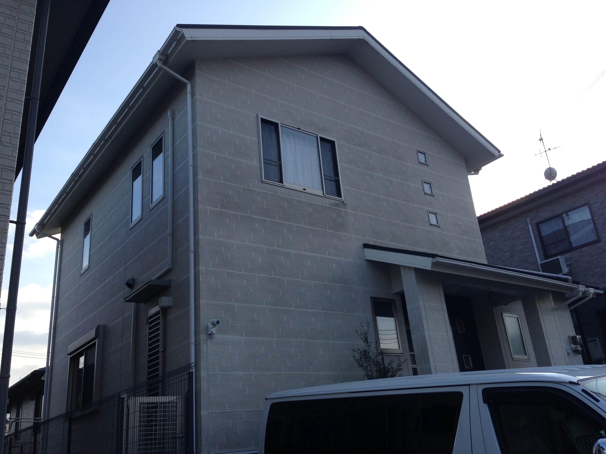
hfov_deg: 55.4
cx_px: 303
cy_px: 227
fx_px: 578
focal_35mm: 33
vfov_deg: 42.9
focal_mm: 4.13
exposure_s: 1/661
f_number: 2.4
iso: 50
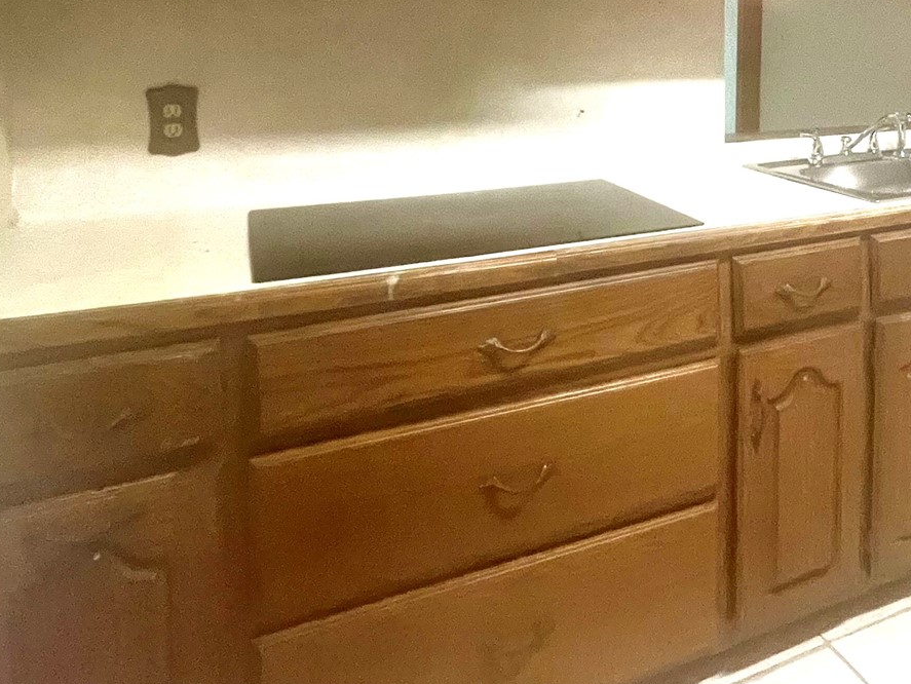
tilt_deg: -1.8
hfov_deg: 56.5
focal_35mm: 30
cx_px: 698
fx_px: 790
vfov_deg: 42.5
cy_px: 53
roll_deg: -0.6
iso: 500
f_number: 1.8
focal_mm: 1.57
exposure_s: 1/60
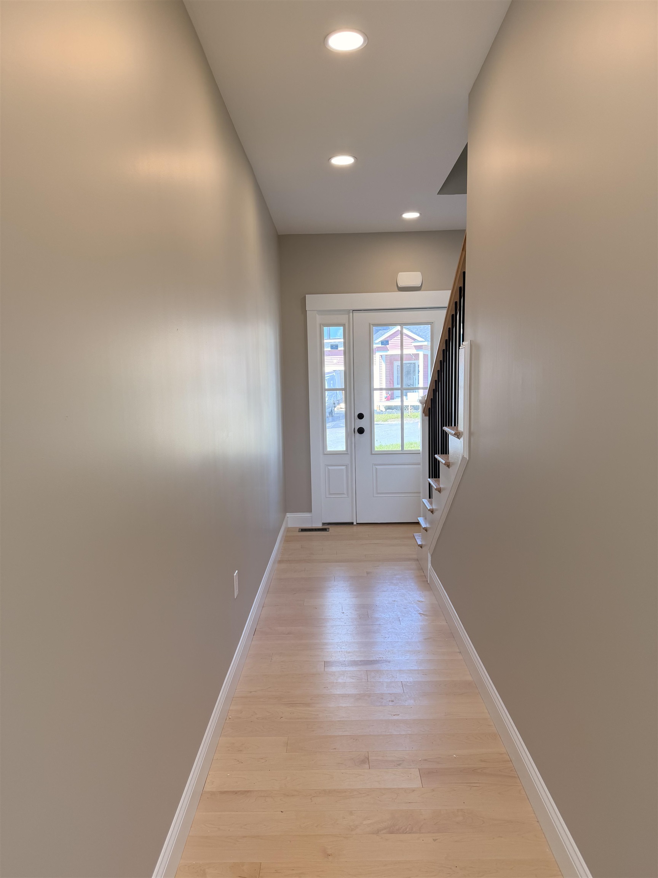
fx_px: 608
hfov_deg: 56.8
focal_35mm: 24
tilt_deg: -5.6
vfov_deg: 71.6
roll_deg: +1.7
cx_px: 329
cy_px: 439
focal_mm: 6.76
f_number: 1.78
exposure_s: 1/170
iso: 80
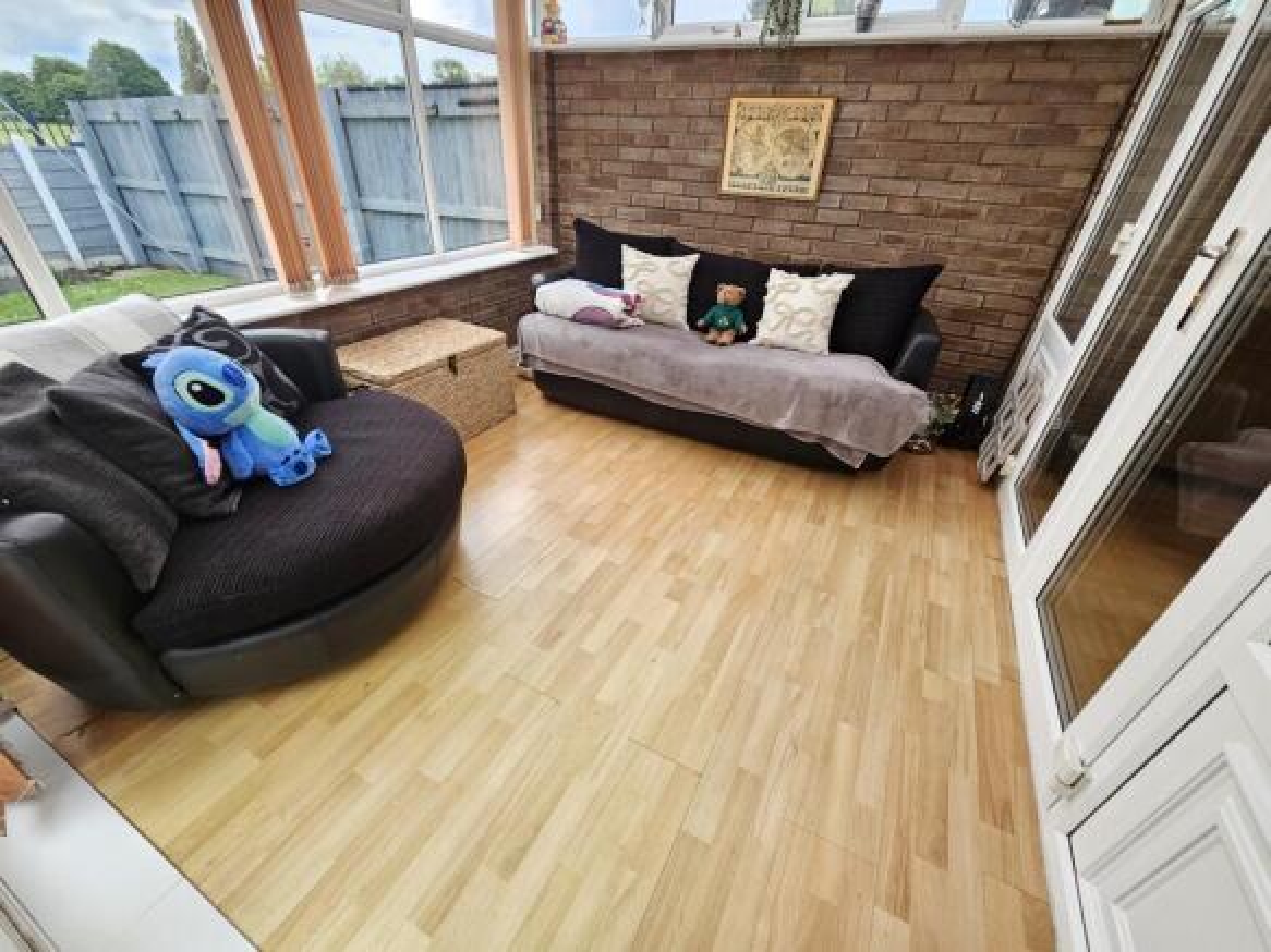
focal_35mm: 13
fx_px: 477
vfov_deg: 89.9
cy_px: 476
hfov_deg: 106.2
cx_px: 636
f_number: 2.2
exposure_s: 1/359
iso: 125
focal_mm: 2.2
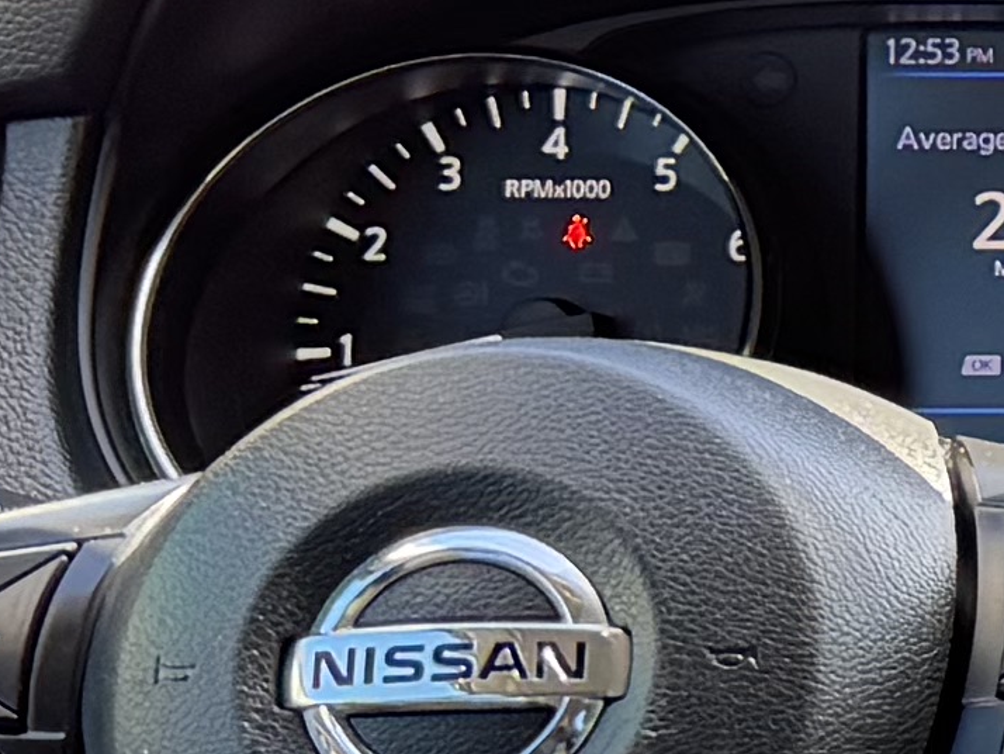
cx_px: 2738
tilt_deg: -18.4
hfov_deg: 8.9
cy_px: 459
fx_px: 5571
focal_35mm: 192
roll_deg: +1.5
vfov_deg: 7.7
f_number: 1.78
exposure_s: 1/83
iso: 200
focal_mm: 6.76
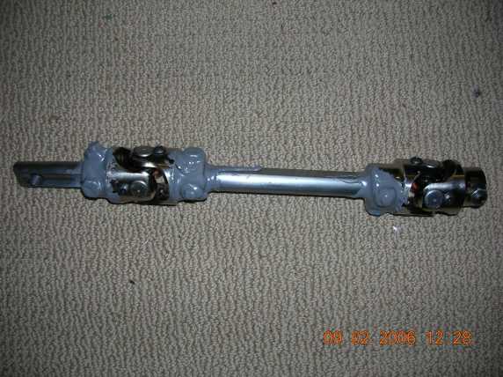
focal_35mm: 35
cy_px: 188
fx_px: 508
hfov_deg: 52.7
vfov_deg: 40.6
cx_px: 252
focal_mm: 5.8
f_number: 2.8
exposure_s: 1/60.1
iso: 50
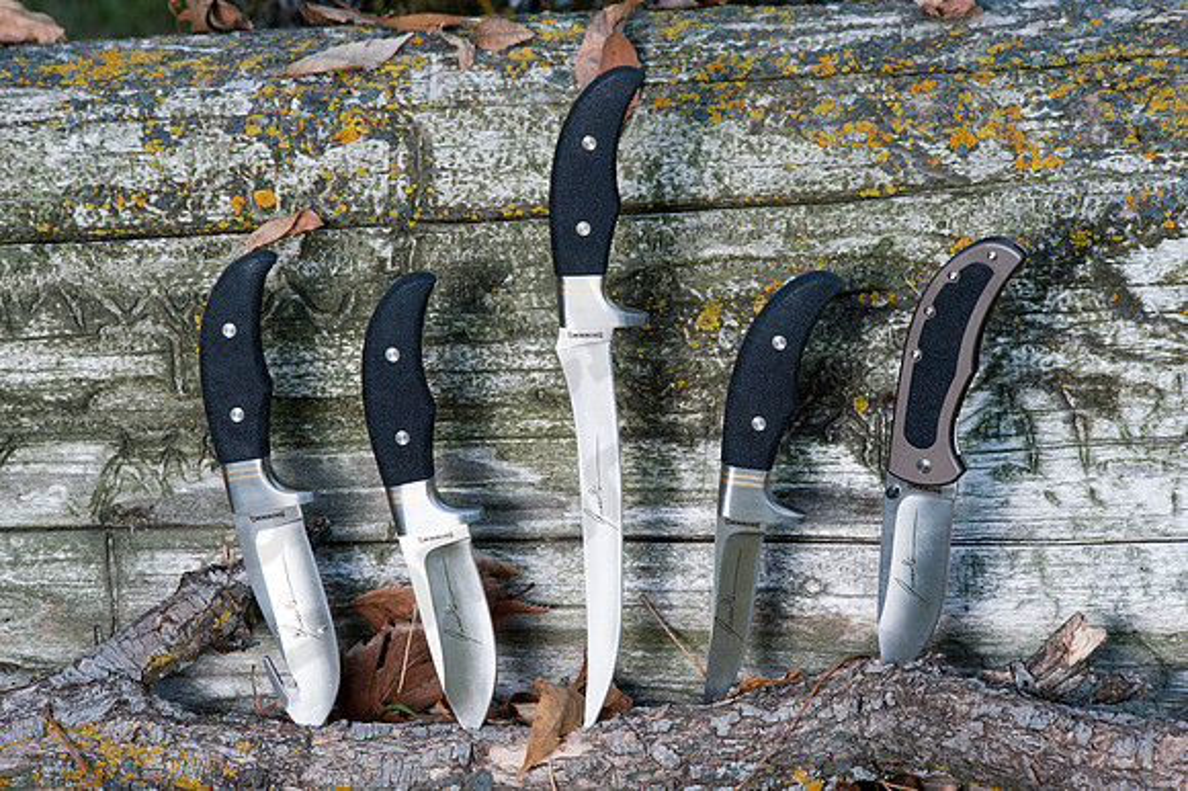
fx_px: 6926
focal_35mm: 210
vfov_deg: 6.5
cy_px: 396
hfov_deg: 9.8
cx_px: 594
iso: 400
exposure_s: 1/100
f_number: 10
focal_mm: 210
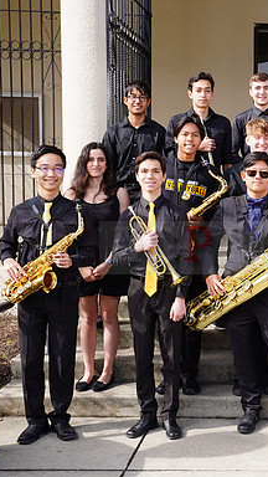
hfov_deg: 20.0
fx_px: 720
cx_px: 308
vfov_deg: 36.6
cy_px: 238
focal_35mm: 57
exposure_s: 1/200
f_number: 6.3
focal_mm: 36
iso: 100
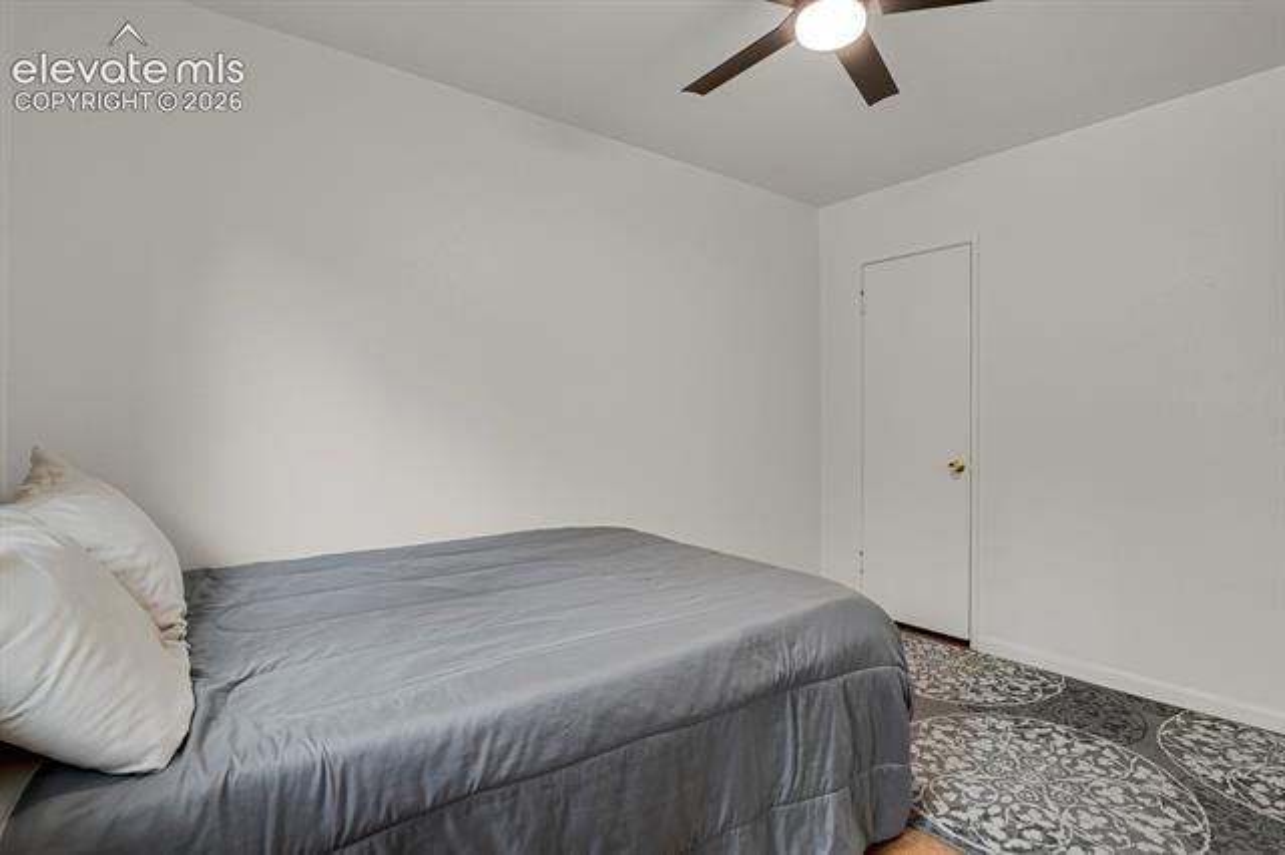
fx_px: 606
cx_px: 642
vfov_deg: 70.4
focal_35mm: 17
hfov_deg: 93.3
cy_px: 428
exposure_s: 1/20
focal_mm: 17
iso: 11400
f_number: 8
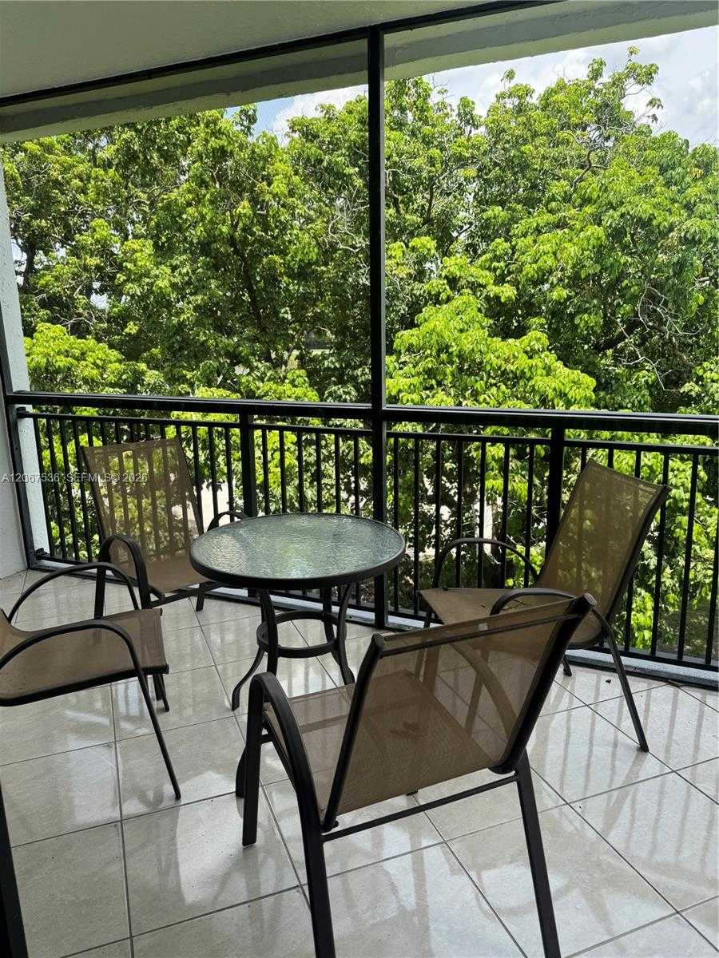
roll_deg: +2.5
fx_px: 665
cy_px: 479
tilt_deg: -14.6
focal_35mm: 24
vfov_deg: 71.6
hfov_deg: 56.8
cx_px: 360
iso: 80
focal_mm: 6.76
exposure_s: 1/1042
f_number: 1.78
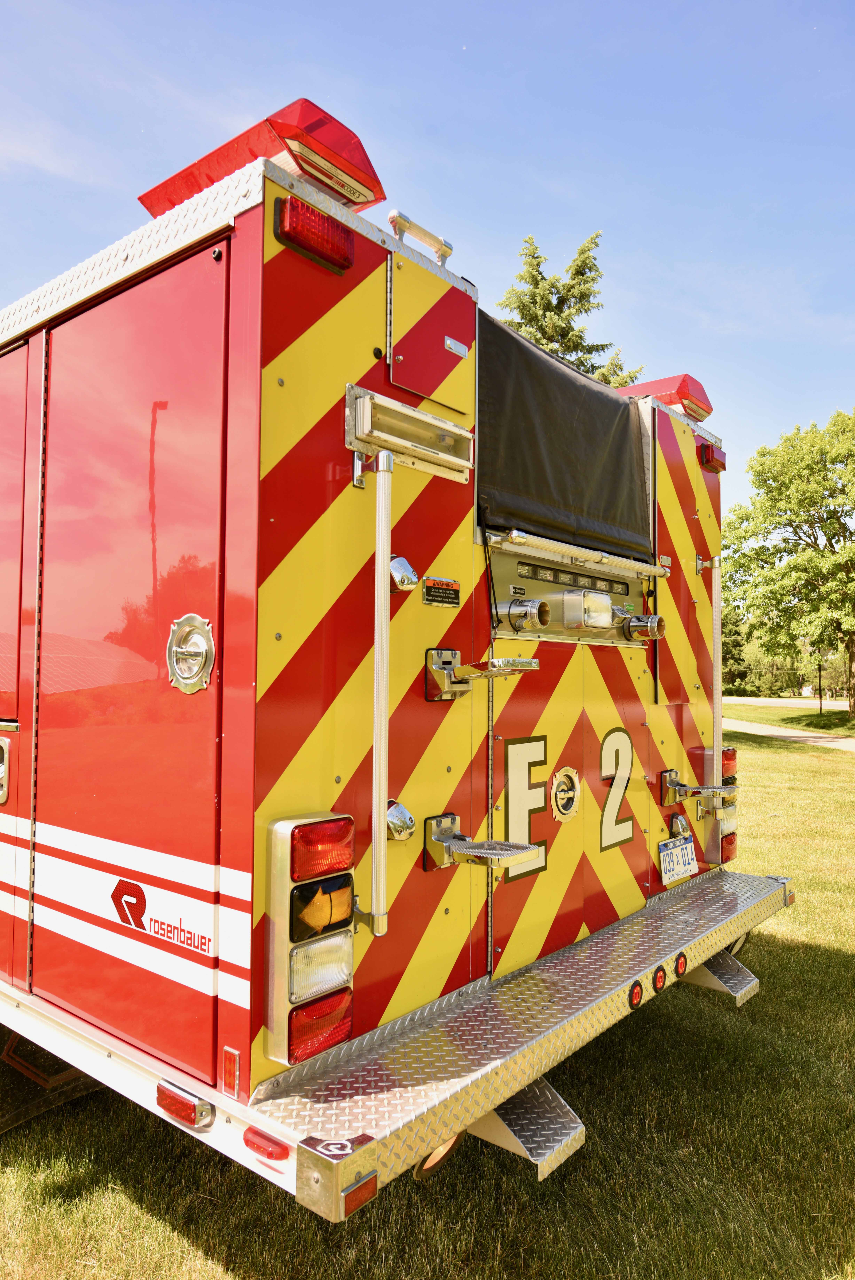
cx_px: 428
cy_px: 640
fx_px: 854
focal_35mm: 24
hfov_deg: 53.2
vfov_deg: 73.7
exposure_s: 1/60
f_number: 6.3
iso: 64
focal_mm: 24
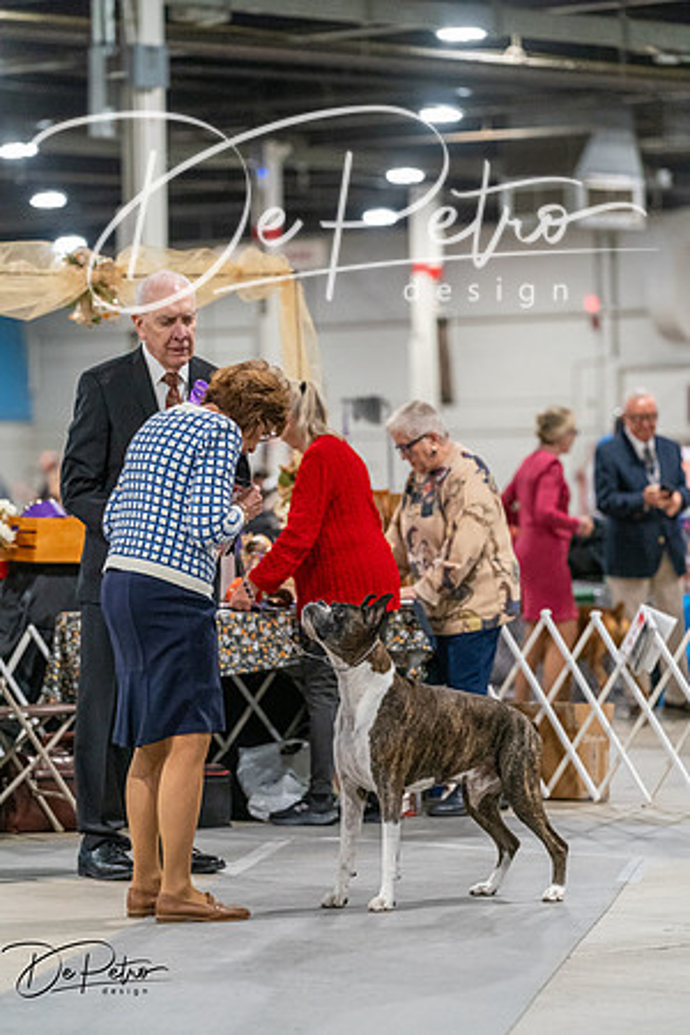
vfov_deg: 12.3
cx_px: 345
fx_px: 4801
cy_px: 518
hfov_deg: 8.2
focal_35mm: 167
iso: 6400
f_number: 3.5
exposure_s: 1/250
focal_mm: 167
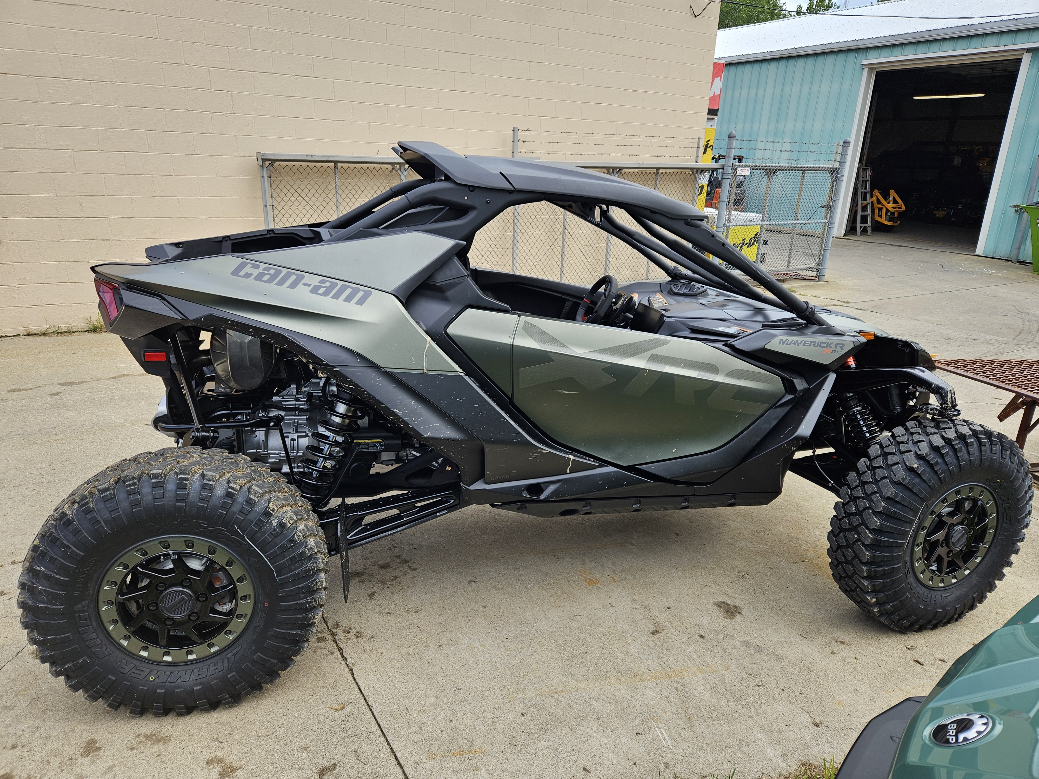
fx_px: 690
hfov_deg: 73.9
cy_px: 390
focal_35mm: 23
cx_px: 520
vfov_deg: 58.9
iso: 25
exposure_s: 1/601
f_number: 1.8
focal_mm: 5.4
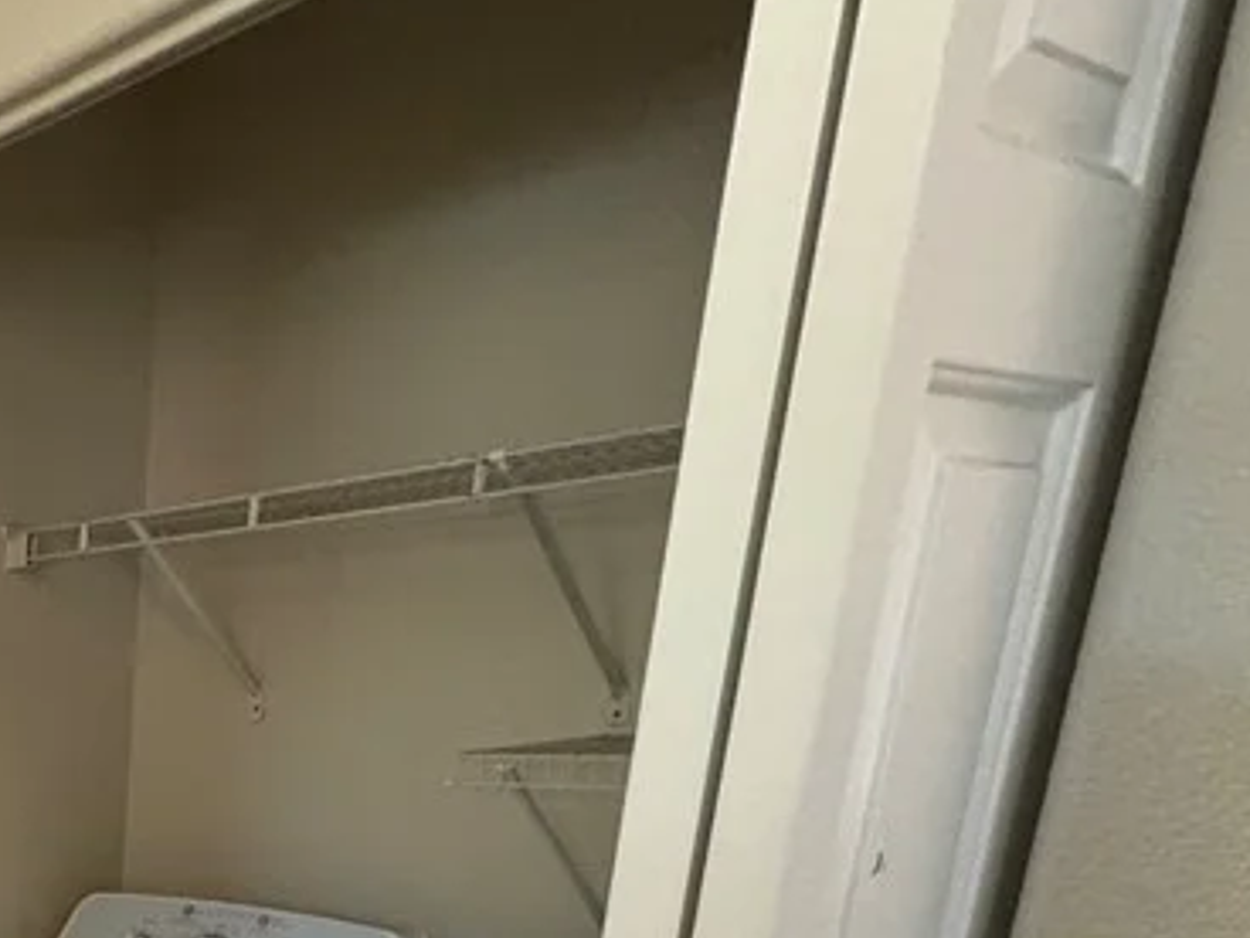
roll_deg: +2.5
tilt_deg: -15.8
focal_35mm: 39
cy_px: 1077
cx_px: -462
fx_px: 1408
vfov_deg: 31.8
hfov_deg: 32.4
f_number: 2.2
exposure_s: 1/60
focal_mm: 2.22
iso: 500
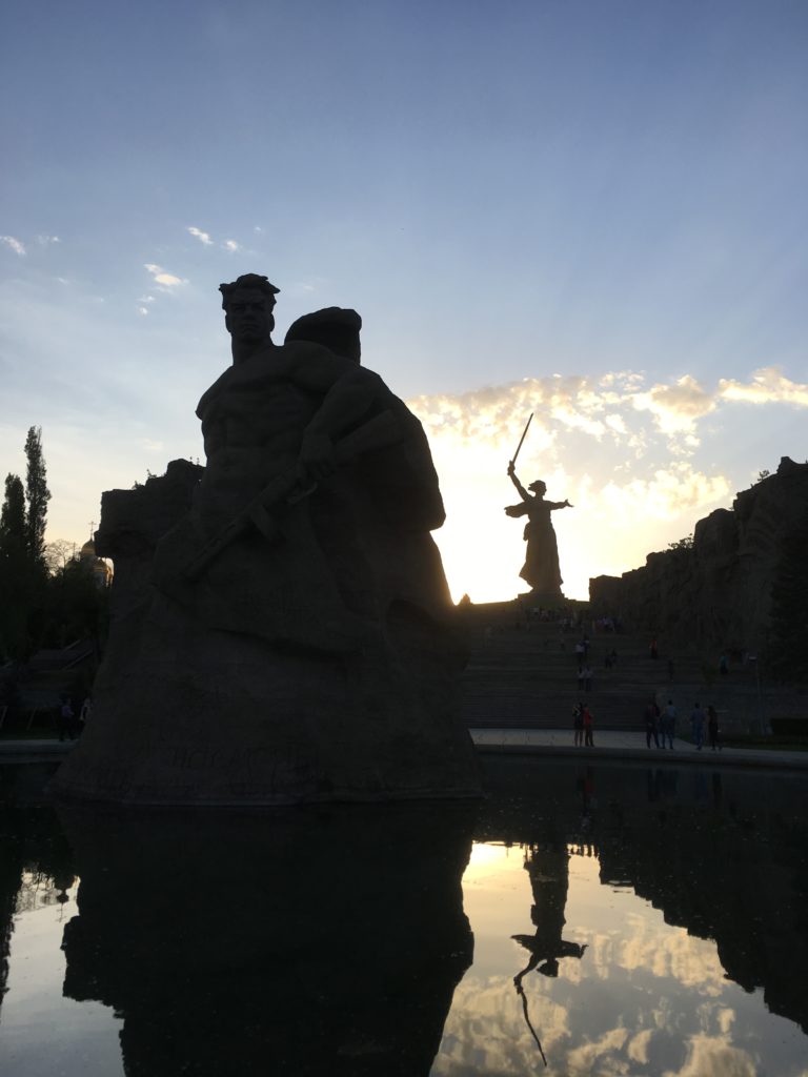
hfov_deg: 48.2
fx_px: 903
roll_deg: -0.5
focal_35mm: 29
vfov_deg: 61.7
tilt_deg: +9.3
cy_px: 538
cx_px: 404
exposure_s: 1/950
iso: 25
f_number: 2.2
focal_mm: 4.15
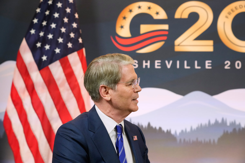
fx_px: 436
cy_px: 82
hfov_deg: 31.4
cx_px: 122
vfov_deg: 21.2
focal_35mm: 64
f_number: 4
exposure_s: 1/640
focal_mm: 64
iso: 3200
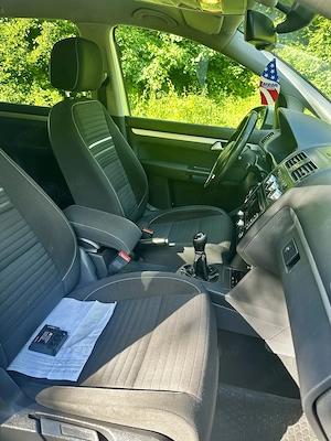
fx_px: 306
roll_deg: -1.9
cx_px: 166
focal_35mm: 24
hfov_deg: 56.8
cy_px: 220
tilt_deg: -25.7
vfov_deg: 71.6
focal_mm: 6.86
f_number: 1.78
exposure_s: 1/121
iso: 80
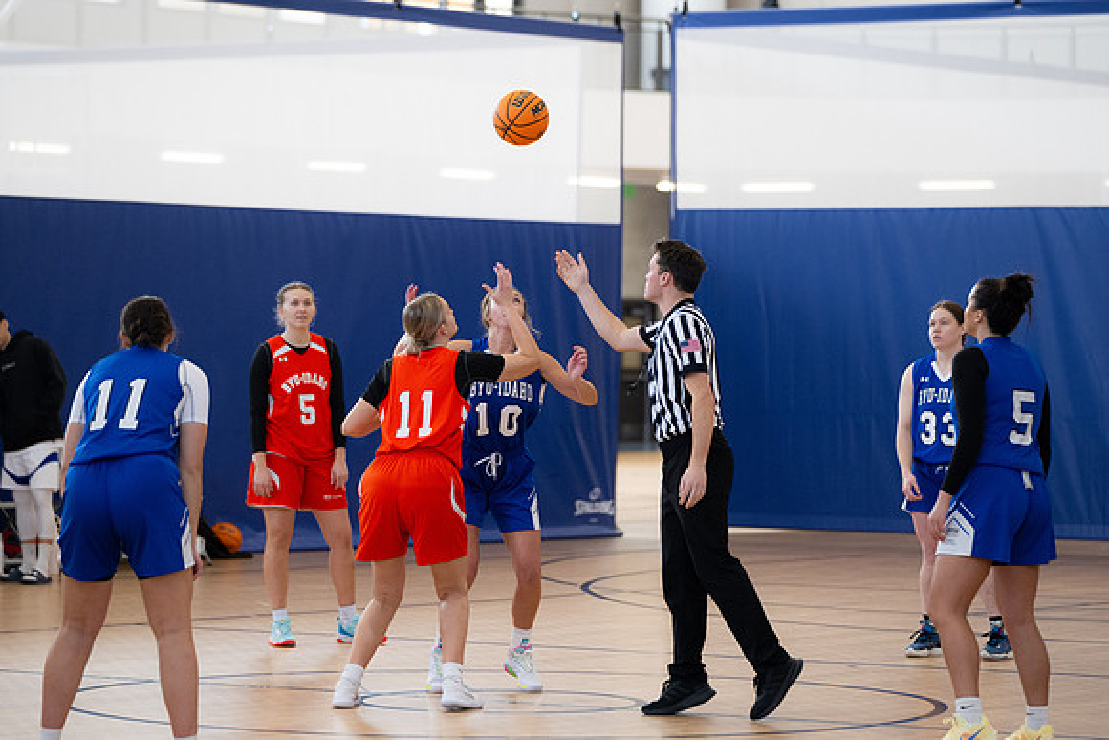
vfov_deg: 9.4
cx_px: 560
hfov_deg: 14.1
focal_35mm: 146
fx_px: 4483
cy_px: 309
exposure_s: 1/500
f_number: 2.8
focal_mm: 125
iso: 2000
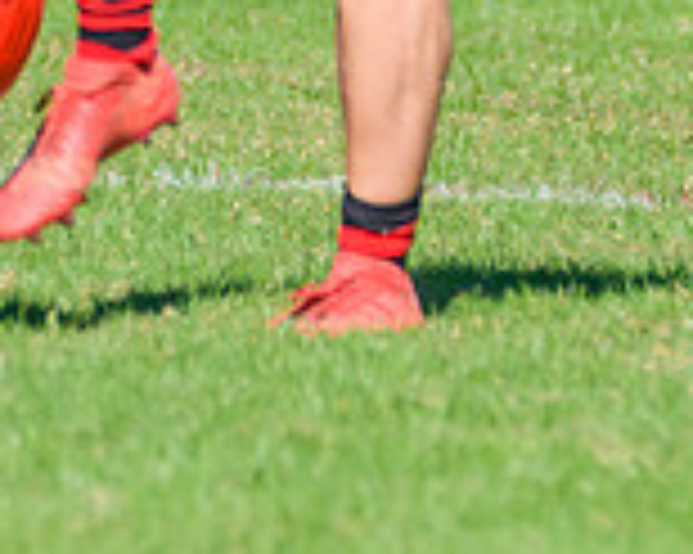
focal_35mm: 2253
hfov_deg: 0.9
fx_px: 46180
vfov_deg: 0.7
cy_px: -590
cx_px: 224
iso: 640
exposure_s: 1/1600
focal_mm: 400
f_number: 8
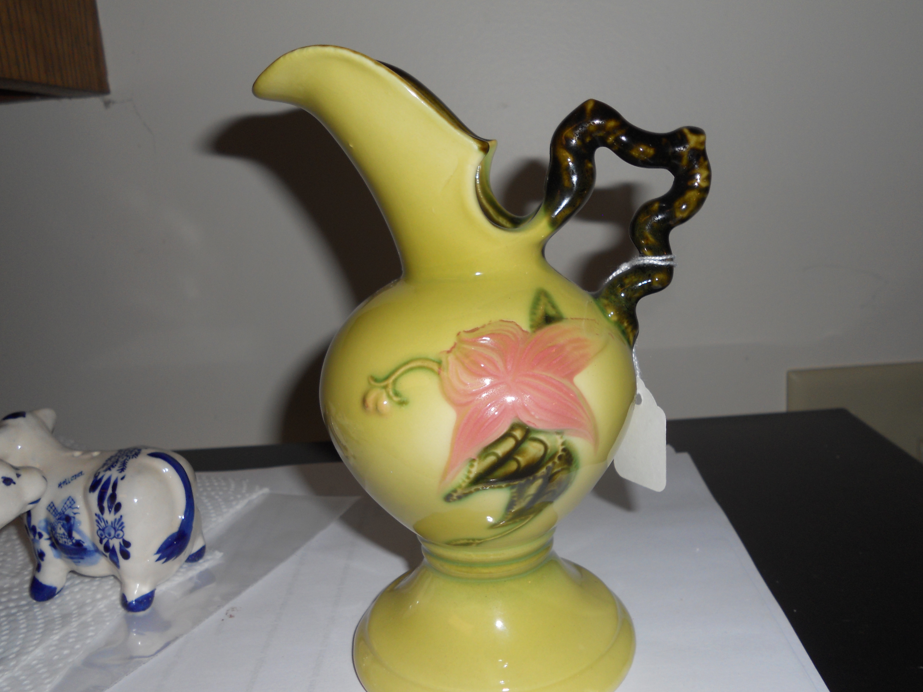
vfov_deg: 42.9
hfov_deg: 55.3
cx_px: 475
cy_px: 353
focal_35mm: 33
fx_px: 880
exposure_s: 1/25
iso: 80
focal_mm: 5.8
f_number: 8.8
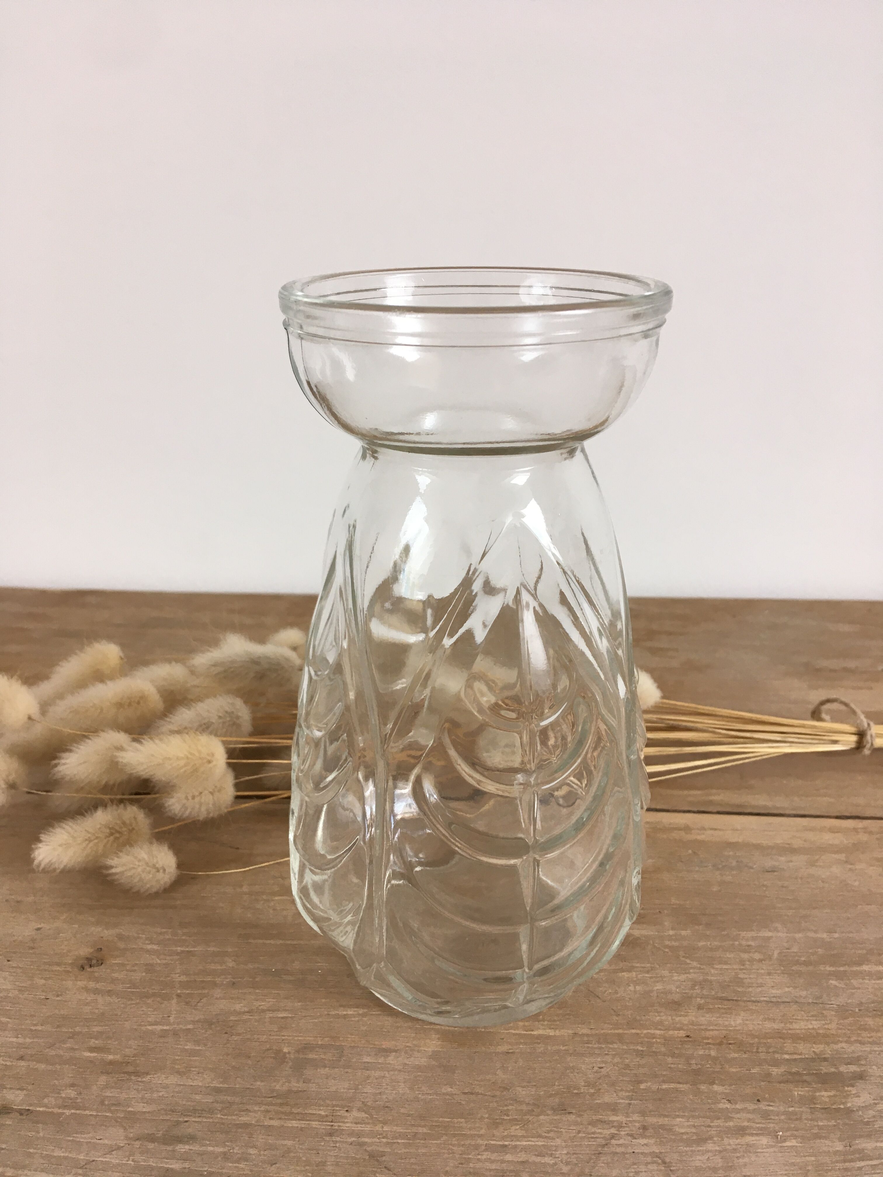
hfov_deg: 48.2
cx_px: 442
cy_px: 588
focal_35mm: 29
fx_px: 986
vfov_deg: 61.7
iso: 25
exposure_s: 1/33
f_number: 2.2
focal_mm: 4.15
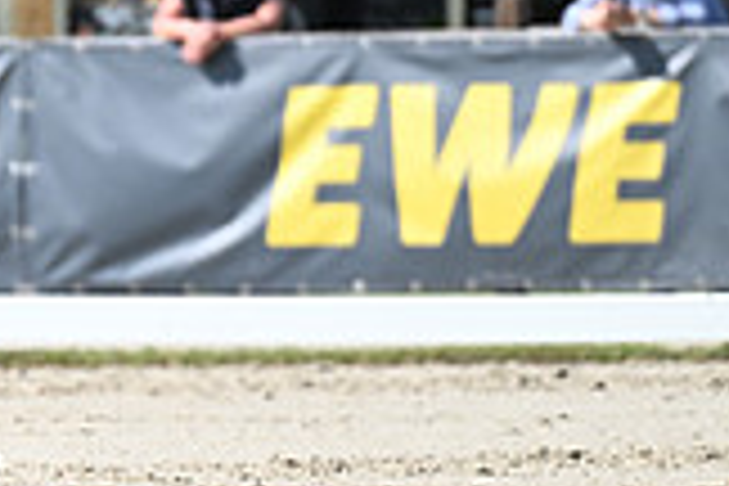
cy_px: 52
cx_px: -522
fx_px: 28935
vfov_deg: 1.0
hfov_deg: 1.4
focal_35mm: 1429
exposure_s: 1/1600
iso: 500
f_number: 5
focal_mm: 400
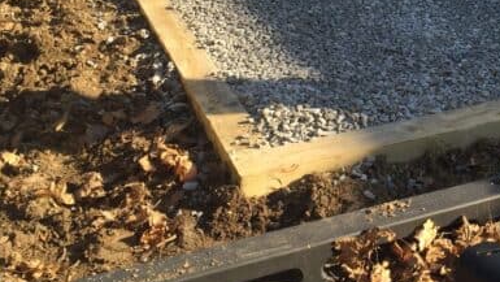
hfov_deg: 31.9
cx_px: 435
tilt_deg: -14.0
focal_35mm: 63
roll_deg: -1.9
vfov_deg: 18.2
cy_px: -55
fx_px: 836
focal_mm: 4.15
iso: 32
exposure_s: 1/557
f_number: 2.2
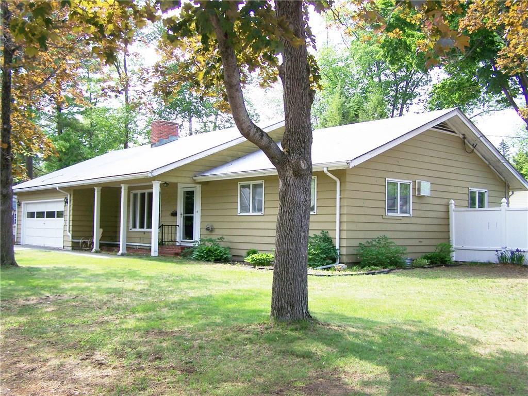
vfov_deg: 37.7
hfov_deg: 49.0
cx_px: 264
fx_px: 580
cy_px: 198
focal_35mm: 38
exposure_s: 1/400
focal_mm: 6.3
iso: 64
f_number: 2.8
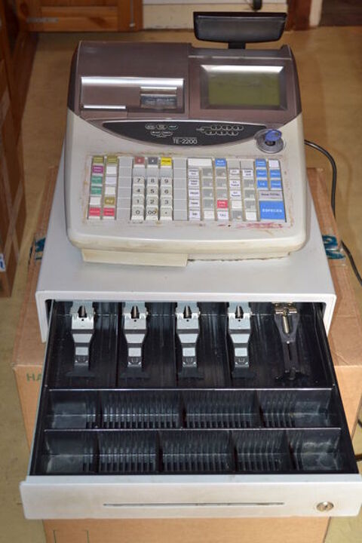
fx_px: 724
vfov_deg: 41.1
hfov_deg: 28.1
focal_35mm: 48
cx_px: 181
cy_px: 272
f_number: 4.8
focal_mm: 32
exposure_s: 1/30
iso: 800
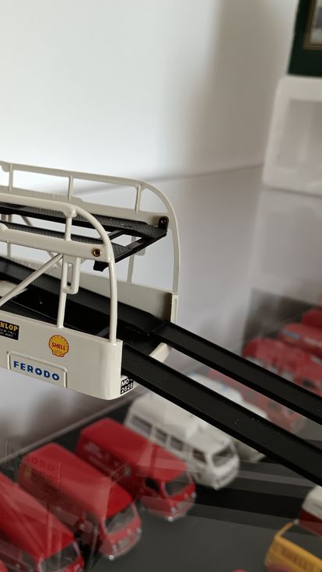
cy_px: 286
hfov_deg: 28.5
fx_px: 607
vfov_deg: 50.5
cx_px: 29
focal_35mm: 40
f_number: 1.9
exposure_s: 1/50
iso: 788
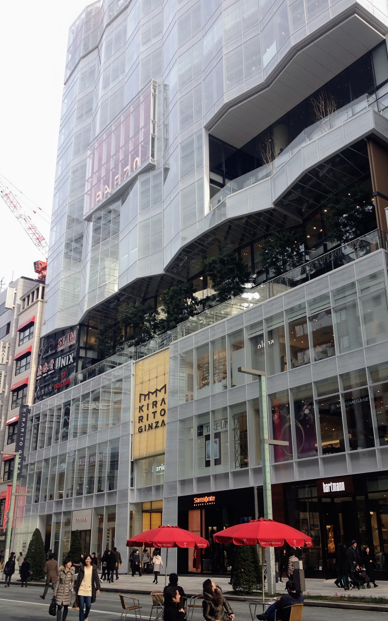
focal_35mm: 38
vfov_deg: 51.5
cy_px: 309
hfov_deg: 33.5
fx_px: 643
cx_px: 232
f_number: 2.4
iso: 50
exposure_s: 1/431
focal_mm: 4.28
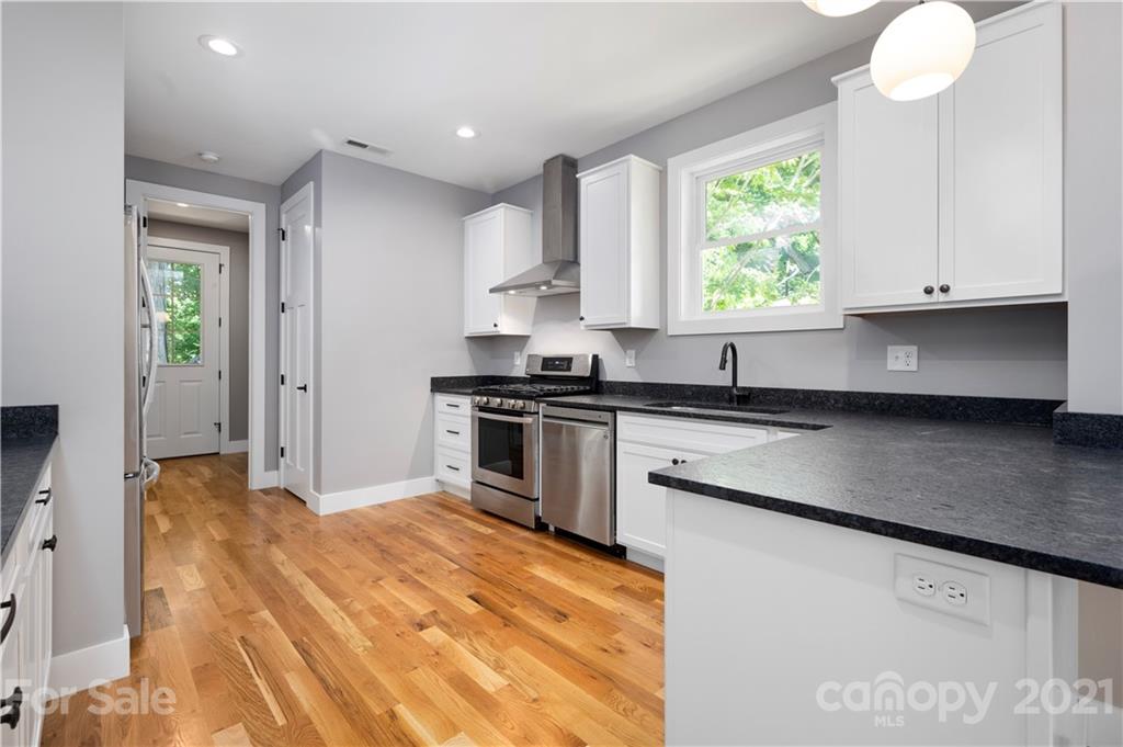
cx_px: 562
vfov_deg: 73.7
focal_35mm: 16
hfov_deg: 96.8
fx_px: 499
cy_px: 374
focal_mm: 16
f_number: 7.1
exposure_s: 1/6
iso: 320
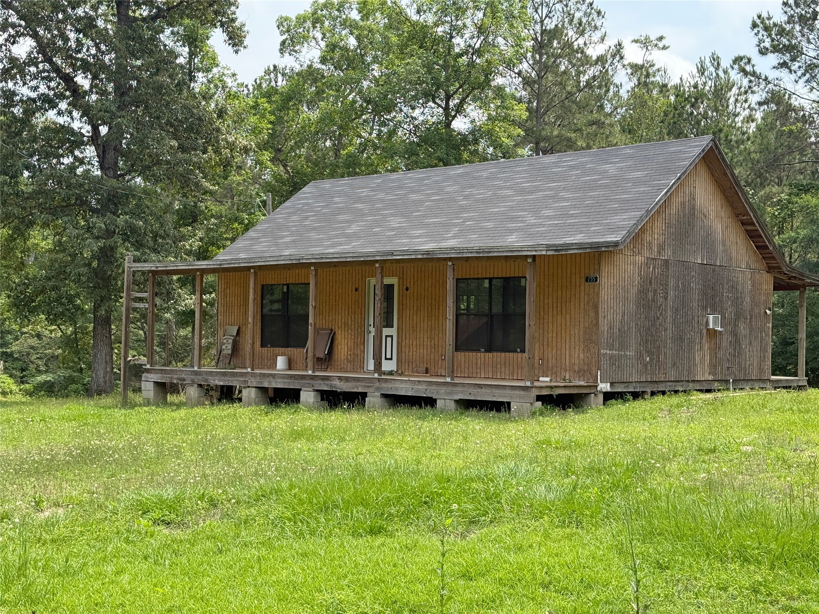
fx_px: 1136
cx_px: 410
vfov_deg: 30.3
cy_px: 307
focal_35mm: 48
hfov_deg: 39.7
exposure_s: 1/2415
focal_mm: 6.76
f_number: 1.78
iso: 100
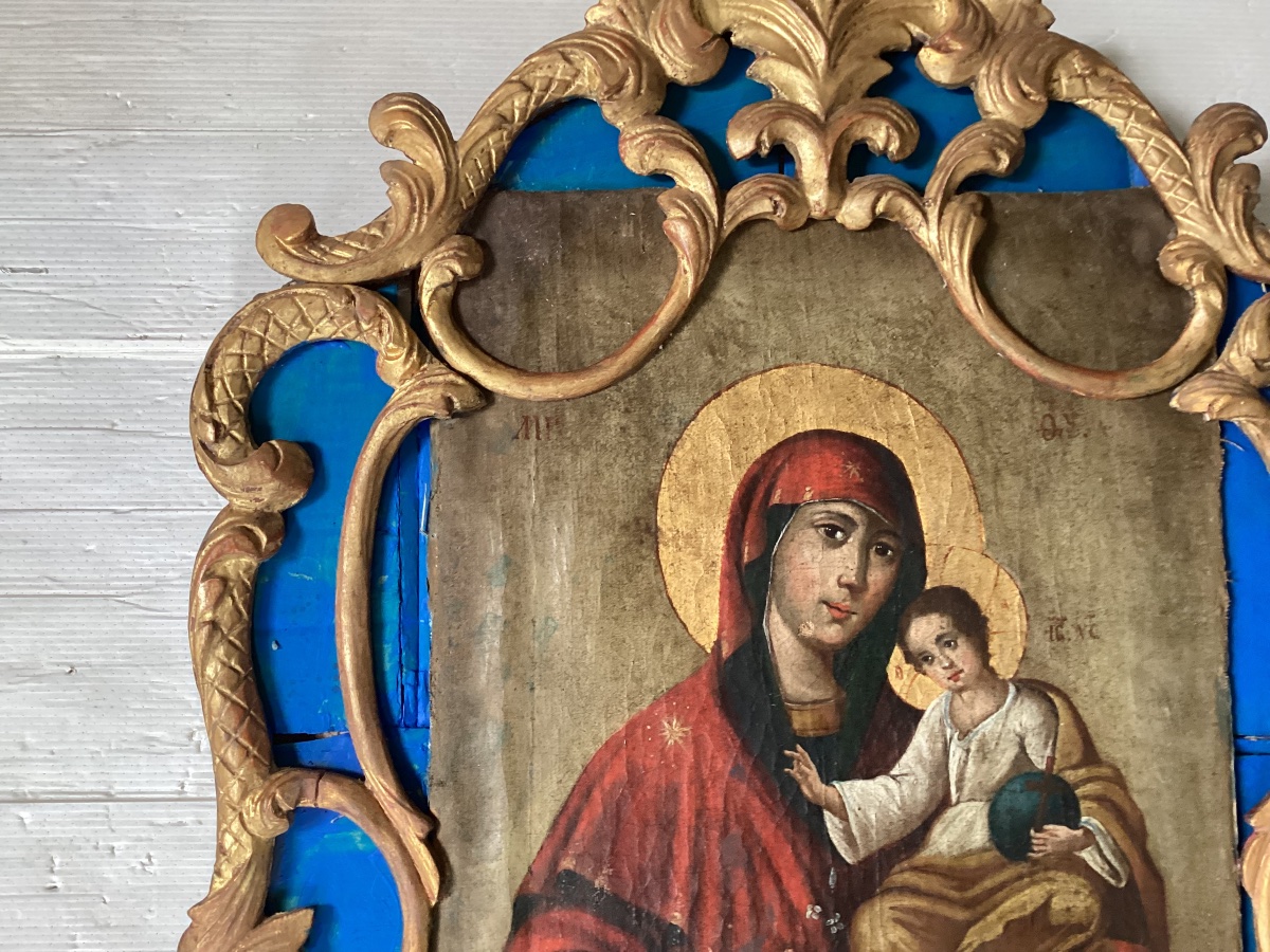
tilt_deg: -82.3
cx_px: 635
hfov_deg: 58.4
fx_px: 1137
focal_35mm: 31
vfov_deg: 45.4
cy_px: 476
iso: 320
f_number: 2.4
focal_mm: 3.3
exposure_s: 1/50
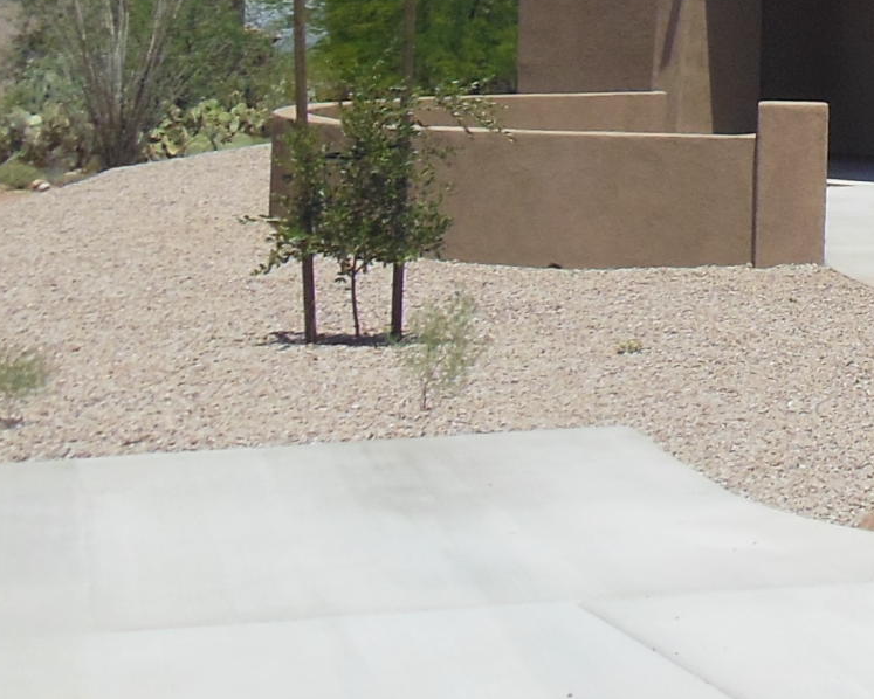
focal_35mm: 98
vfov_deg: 15.1
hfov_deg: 17.3
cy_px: -189
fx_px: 2536
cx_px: 1369
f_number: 6.4
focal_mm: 4.5
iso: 125
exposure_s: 1/640
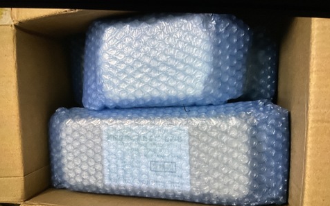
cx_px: 166
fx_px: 279
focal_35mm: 31
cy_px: 114
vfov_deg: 40.5
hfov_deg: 61.3
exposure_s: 1/60
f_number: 1.8
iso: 100
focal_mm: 3
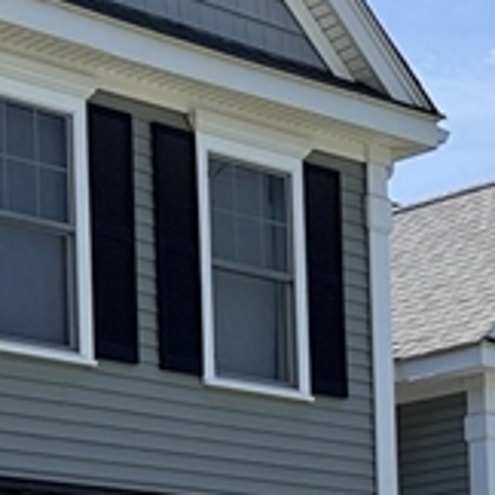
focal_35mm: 134
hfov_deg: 13.0
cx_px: 95
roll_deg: +1.6
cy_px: 620
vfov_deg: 12.7
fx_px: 2168
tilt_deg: +5.1
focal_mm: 6.76
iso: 80
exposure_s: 1/3425
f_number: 1.78
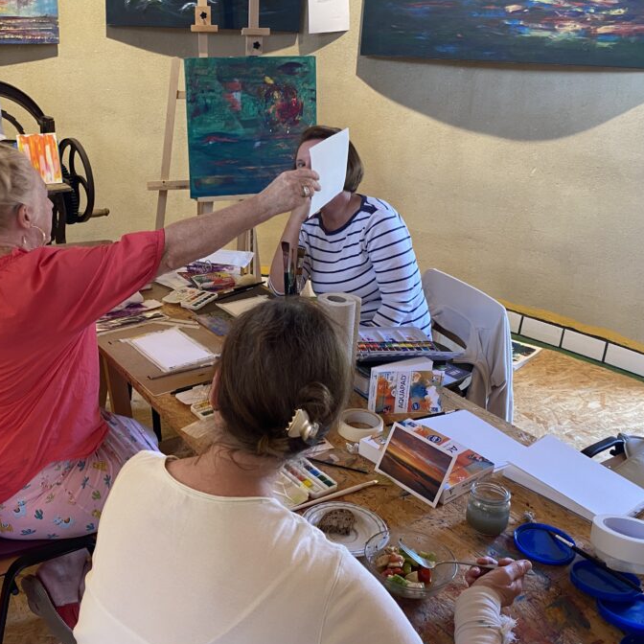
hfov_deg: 46.4
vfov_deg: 47.2
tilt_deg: -20.2
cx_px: 207
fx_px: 737
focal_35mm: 35
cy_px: 289
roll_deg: -0.2
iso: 125
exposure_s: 1/85
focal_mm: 4.25
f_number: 1.8
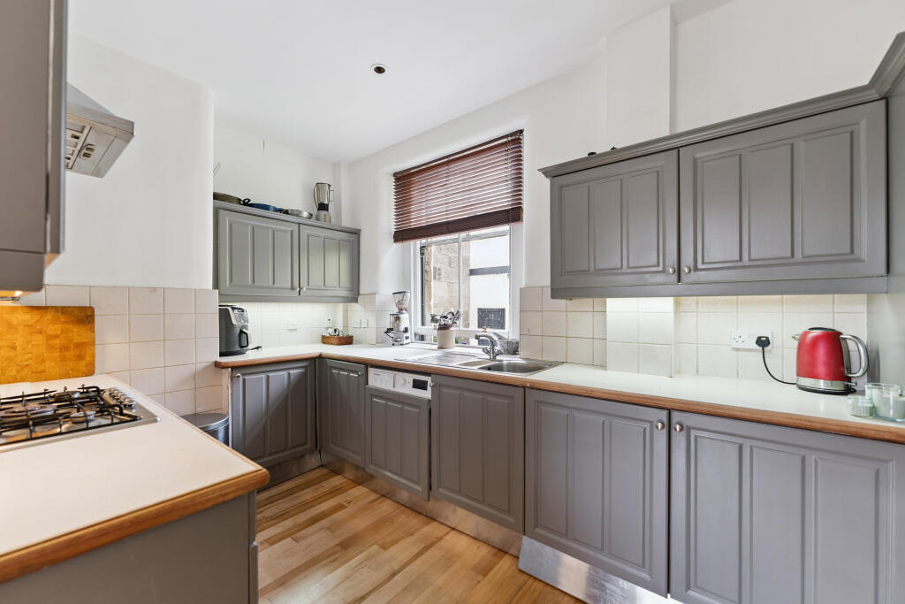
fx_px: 352
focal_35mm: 14
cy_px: 302
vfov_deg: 81.2
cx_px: 452
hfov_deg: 104.2
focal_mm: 14
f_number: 4
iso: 320
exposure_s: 1/40
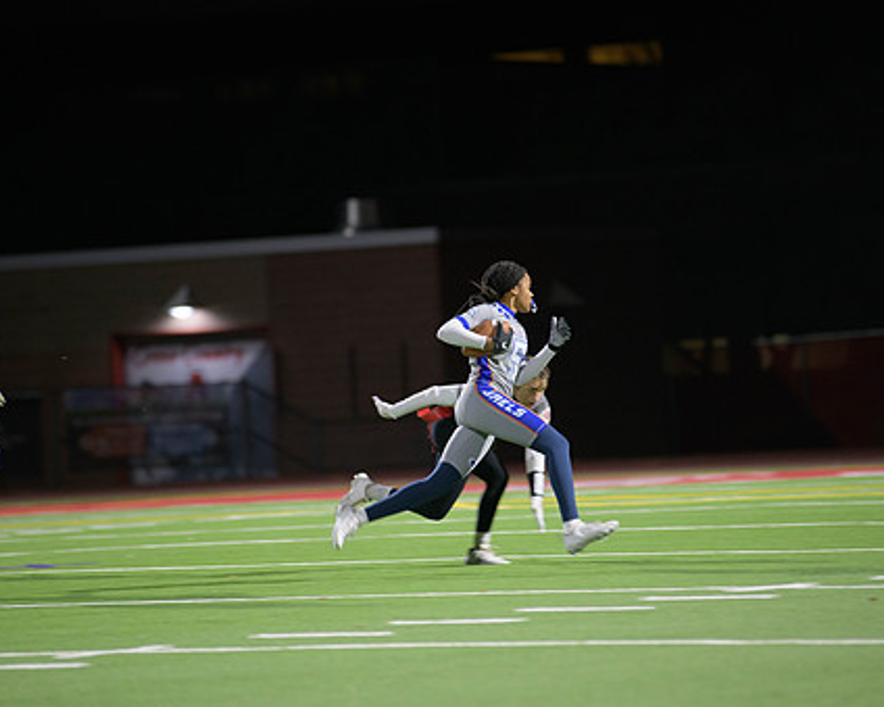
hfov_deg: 7.5
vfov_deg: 6.0
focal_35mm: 257
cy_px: 354
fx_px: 6722
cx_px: 459
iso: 1600
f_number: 2.8
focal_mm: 200
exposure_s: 1/200
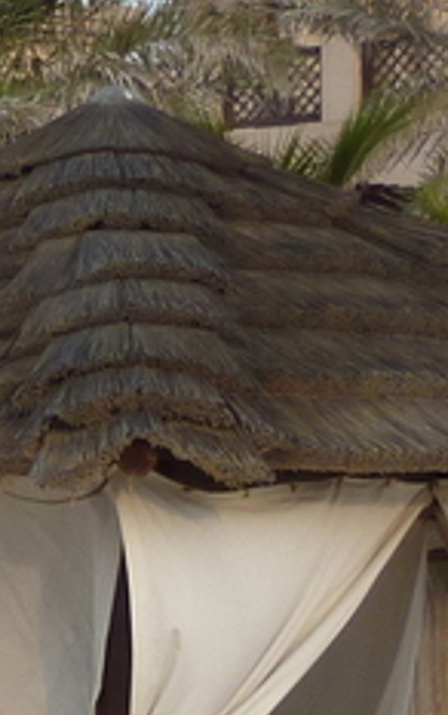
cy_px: 577
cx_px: -927
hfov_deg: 4.4
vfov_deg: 7.4
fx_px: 5538
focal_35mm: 284
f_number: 3.8
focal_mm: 8.5
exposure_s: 1/250
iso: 80
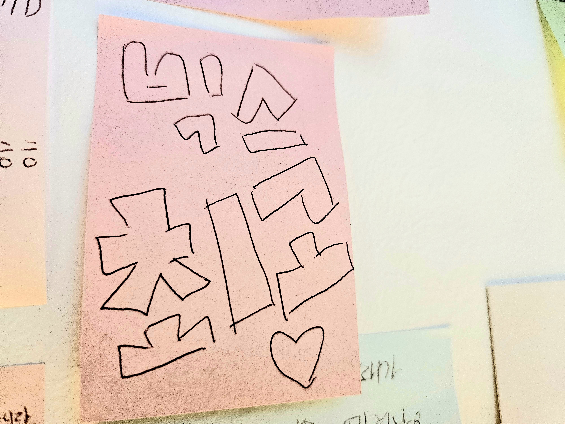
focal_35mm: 23
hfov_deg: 73.9
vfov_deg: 58.9
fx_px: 375
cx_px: 282
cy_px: 212
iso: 200
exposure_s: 1/120
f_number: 1.8
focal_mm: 5.4
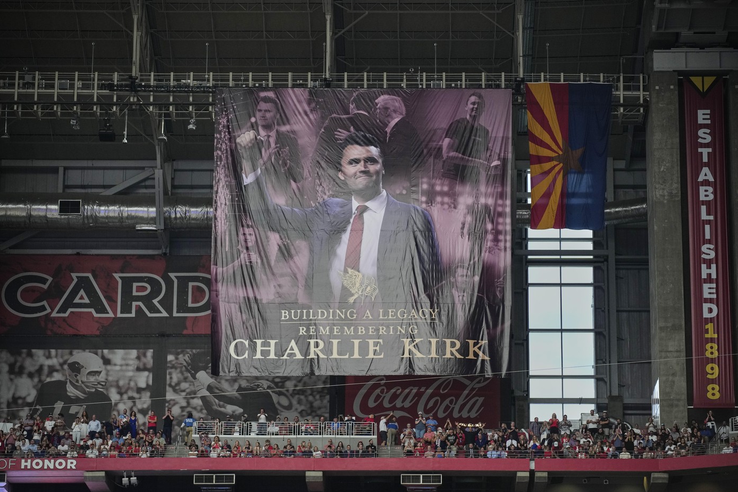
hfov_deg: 17.2
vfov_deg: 11.5
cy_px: 246
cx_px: 371
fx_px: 2439
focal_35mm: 119
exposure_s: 1/640
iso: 2000
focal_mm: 118
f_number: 2.8
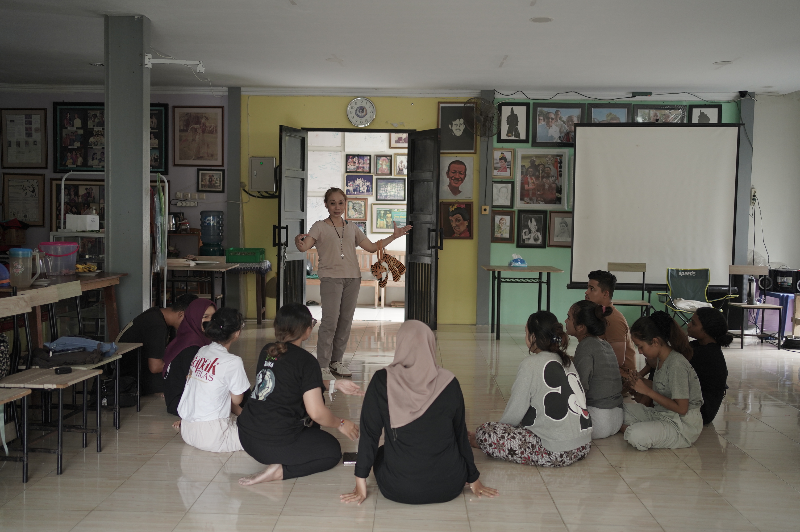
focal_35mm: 35
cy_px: 266
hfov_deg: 54.5
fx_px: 777
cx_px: 400
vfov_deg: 37.8
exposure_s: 1/200
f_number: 2.2
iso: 1000
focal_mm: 35
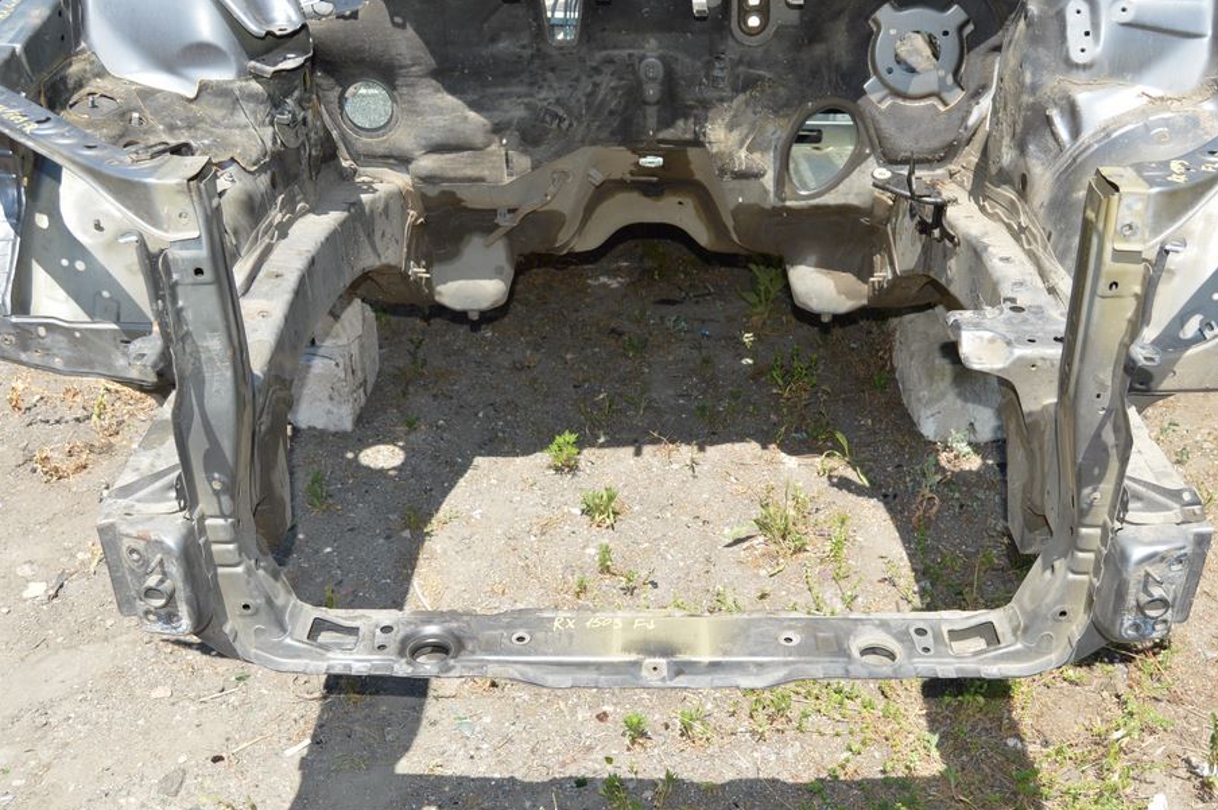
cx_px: 666
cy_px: 435
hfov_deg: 55.7
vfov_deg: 38.8
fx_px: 1149
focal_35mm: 34
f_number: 7.1
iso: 100
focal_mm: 20
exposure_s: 1/200
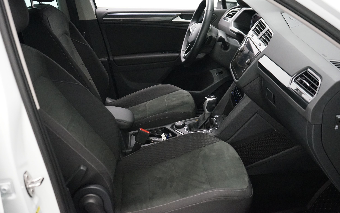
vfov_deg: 30.5
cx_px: 170
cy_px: 100
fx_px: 389
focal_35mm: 42
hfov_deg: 47.2
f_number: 4.5
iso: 6400
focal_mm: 41
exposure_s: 1/100
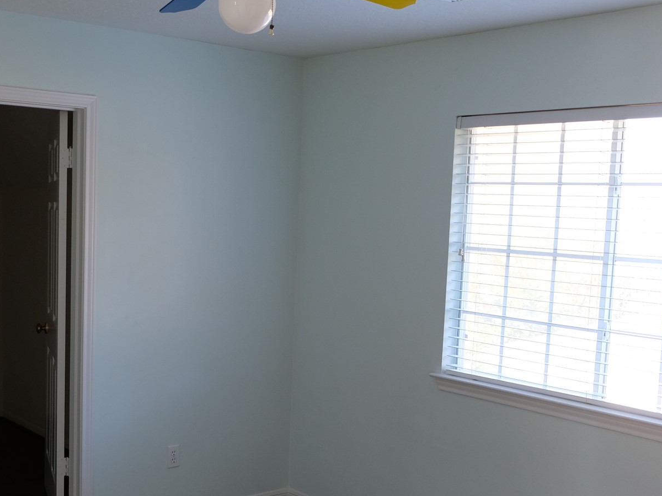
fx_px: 899
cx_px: 279
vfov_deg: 30.7
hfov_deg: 40.3
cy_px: 313
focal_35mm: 47
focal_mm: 18
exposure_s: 1/60
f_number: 2.8
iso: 500
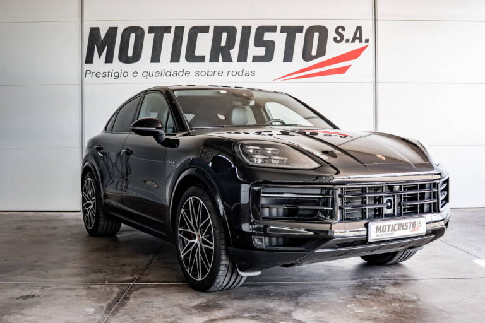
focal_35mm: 40
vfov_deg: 33.4
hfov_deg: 48.5
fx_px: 539
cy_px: 162
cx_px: 242
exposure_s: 1/320
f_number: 4
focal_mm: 27.2
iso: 800
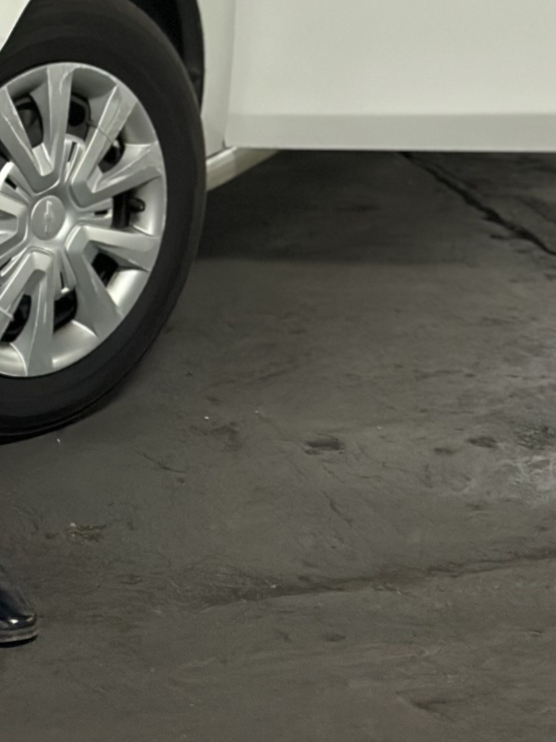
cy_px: -216
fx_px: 2849
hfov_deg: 11.1
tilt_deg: -7.2
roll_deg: -1.7
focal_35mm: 133
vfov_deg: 14.2
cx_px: 204
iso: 200
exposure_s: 1/60
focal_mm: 6.86
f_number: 1.78
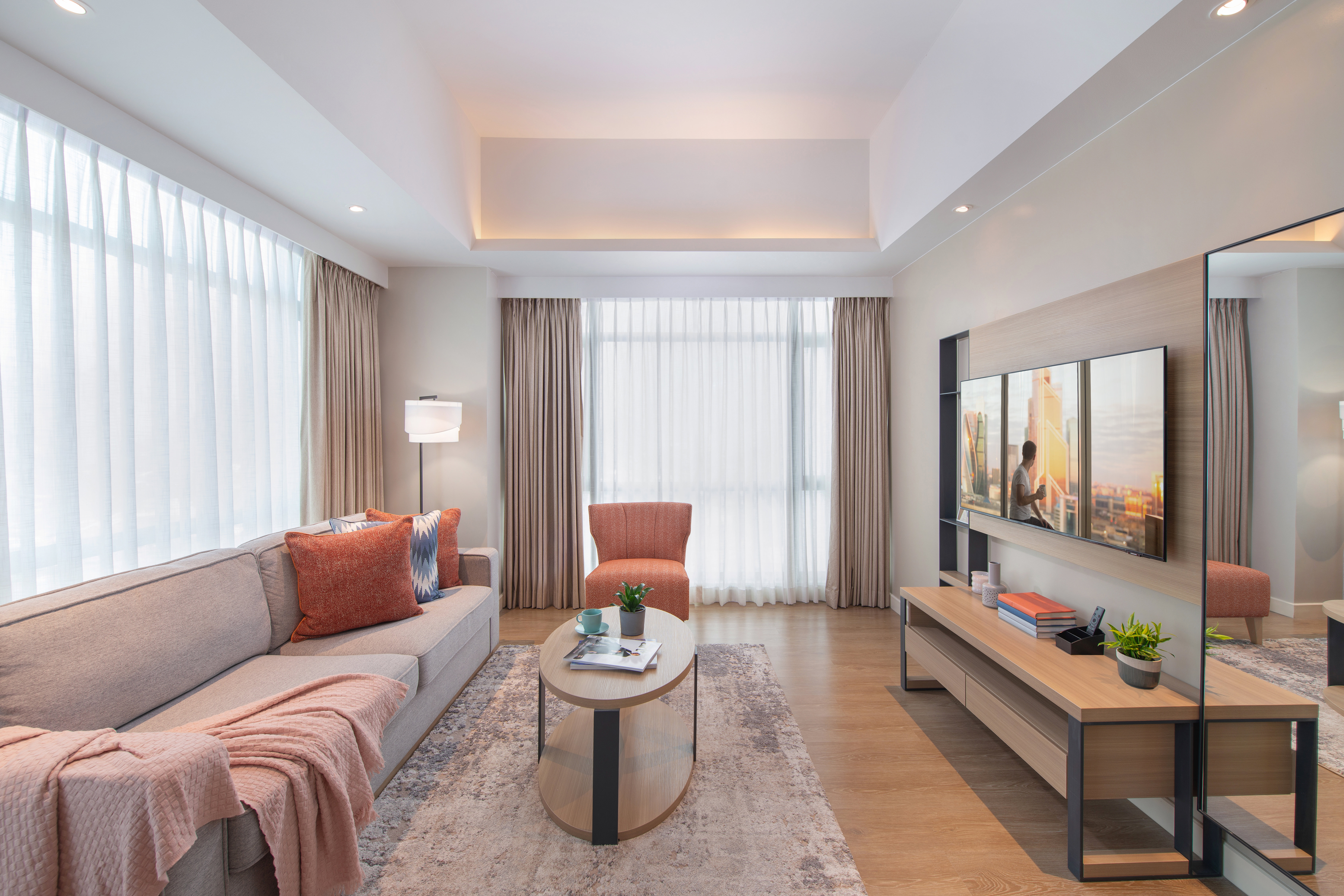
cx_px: 672
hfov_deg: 104.2
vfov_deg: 81.2
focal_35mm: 14
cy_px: 448
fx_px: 523
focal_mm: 14
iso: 100
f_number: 7.1
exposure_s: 1/60
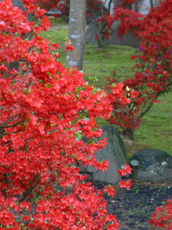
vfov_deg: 6.7
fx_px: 1962
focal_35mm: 296
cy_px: 117
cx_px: 93
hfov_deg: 5.0
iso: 400
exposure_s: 1/50
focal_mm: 41.3
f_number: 5.6
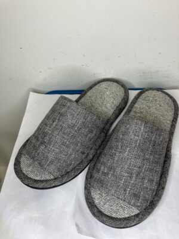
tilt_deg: -49.2
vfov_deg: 63.4
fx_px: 193
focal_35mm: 28
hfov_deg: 49.7
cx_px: 90
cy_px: 120
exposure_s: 1/100
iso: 64
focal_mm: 3.99
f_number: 1.8
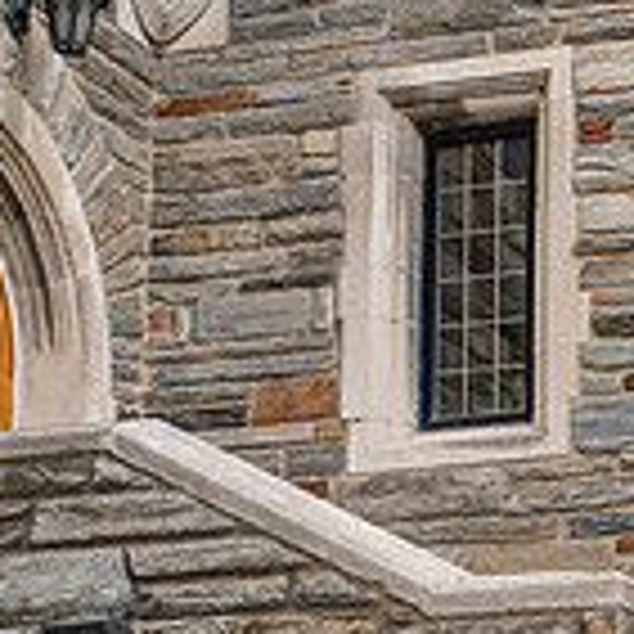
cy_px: 582
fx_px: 2528
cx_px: 886
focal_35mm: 122
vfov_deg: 14.1
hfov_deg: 13.6
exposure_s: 1/1600
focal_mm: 35
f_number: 3.2
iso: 640
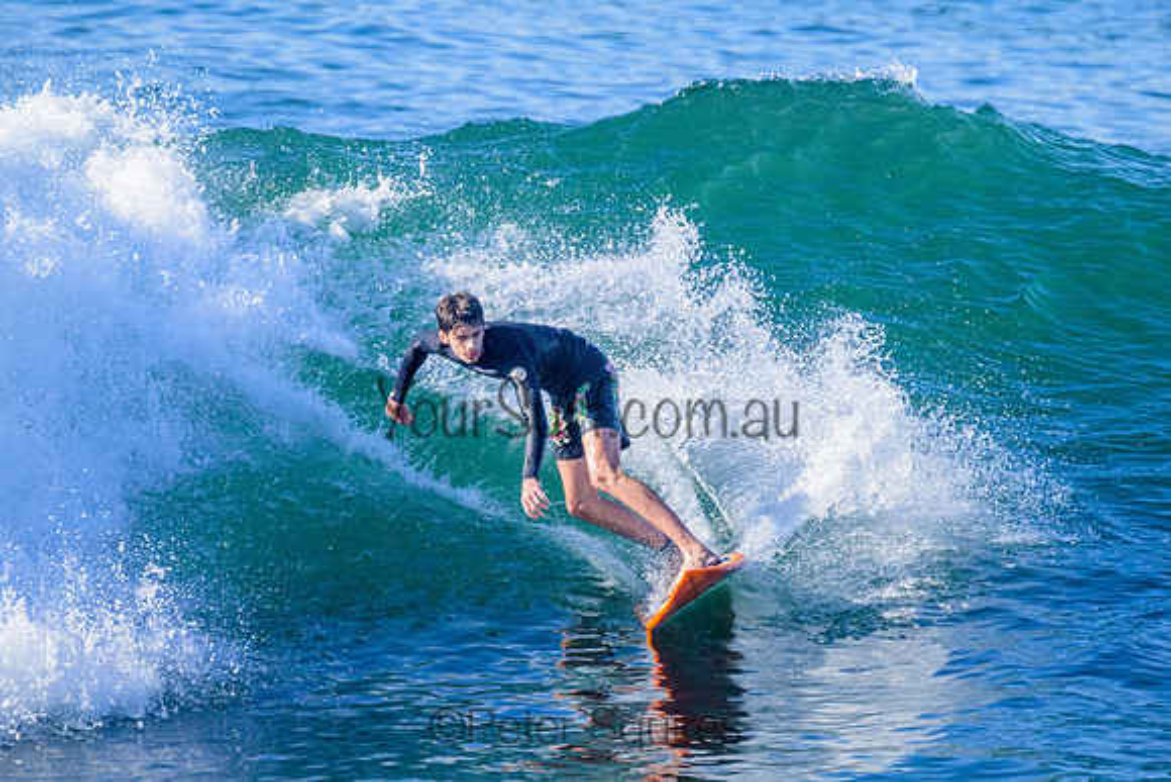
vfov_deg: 1.6
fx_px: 27933
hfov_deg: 2.4
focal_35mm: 859
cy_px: 295
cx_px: 613
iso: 2000
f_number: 11
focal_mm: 690
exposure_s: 1/2000
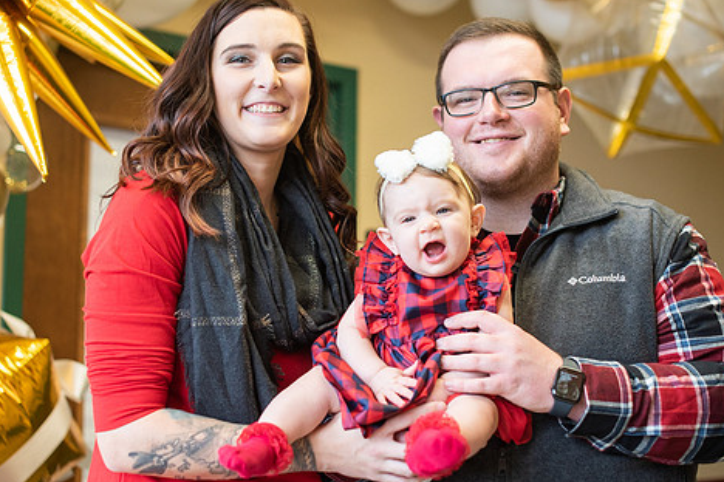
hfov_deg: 32.4
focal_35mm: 62
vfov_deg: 21.9
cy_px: 243
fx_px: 1247
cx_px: 342
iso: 500
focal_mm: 50
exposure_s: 1/250
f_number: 2.5
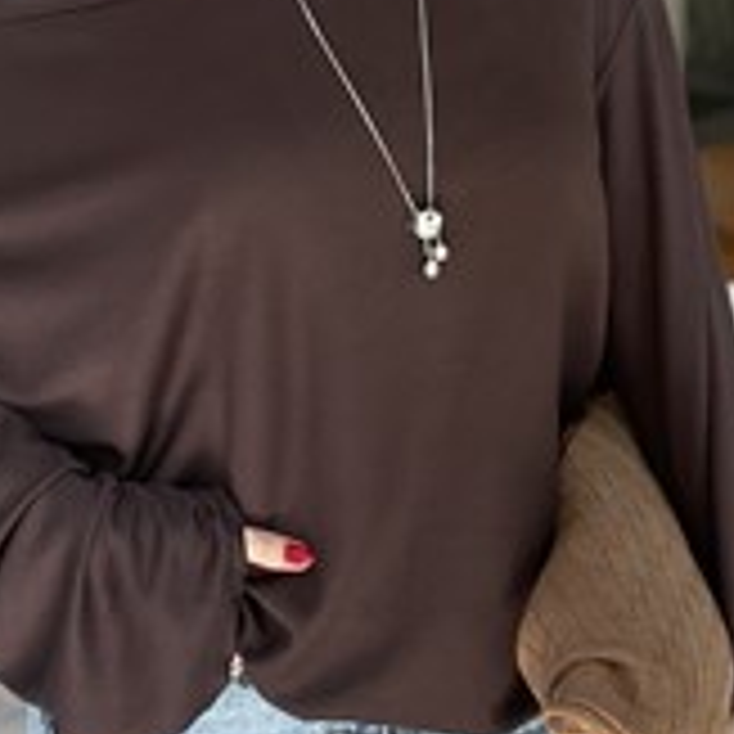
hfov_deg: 25.7
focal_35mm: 67
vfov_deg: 24.9
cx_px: 306
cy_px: 65
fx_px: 1607
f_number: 2.2
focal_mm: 2.71
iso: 64
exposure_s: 1/121
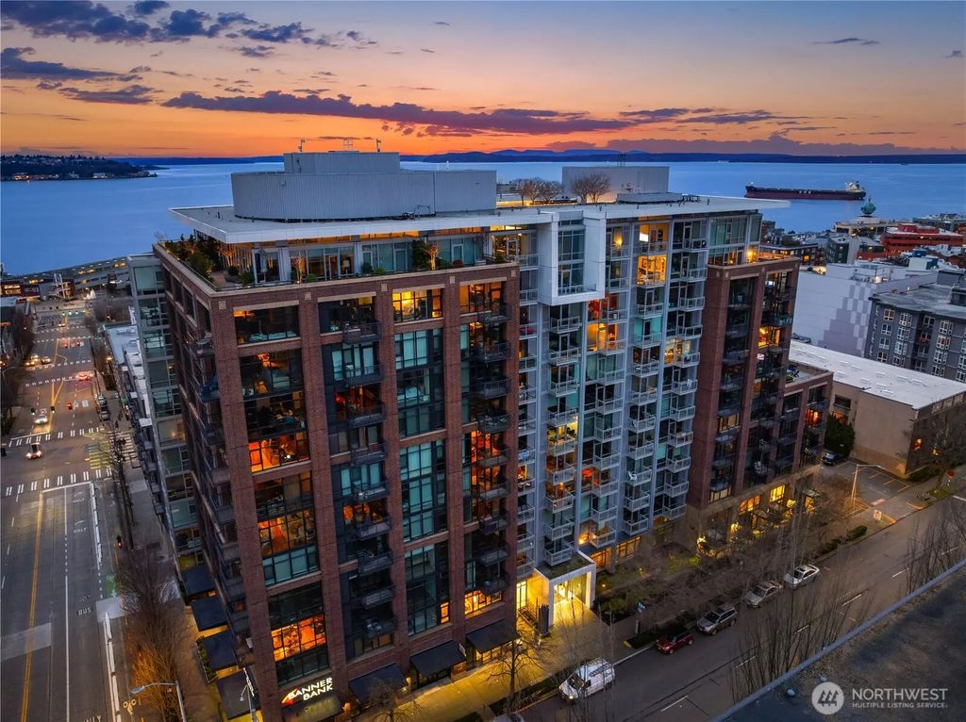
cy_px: 361
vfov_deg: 56.7
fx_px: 669
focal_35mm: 24
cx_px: 483
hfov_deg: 71.6
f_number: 2.8
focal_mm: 12.29
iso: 420
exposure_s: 1/15
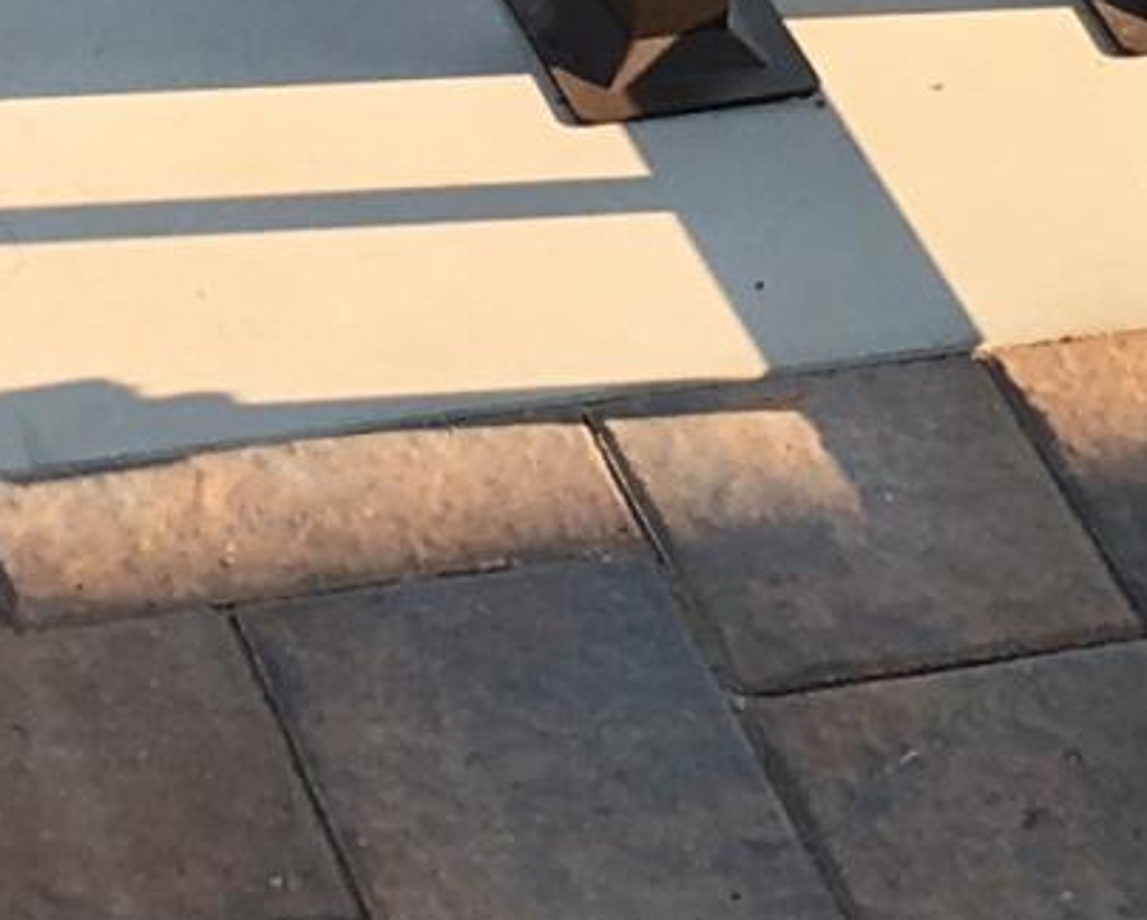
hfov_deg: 9.2
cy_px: -366
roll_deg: -7.3
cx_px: 298
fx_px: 7136
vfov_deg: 7.3
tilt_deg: -34.1
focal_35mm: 210
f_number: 2.2
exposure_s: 1/475
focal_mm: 4.15
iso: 25
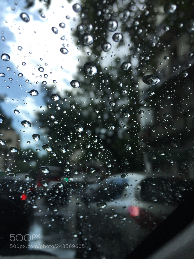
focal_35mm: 29
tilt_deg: +16.8
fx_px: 217
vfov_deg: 61.7
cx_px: 97
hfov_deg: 48.2
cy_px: 130
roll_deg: +0.1
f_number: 2.2
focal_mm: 4.15
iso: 32
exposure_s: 1/1464
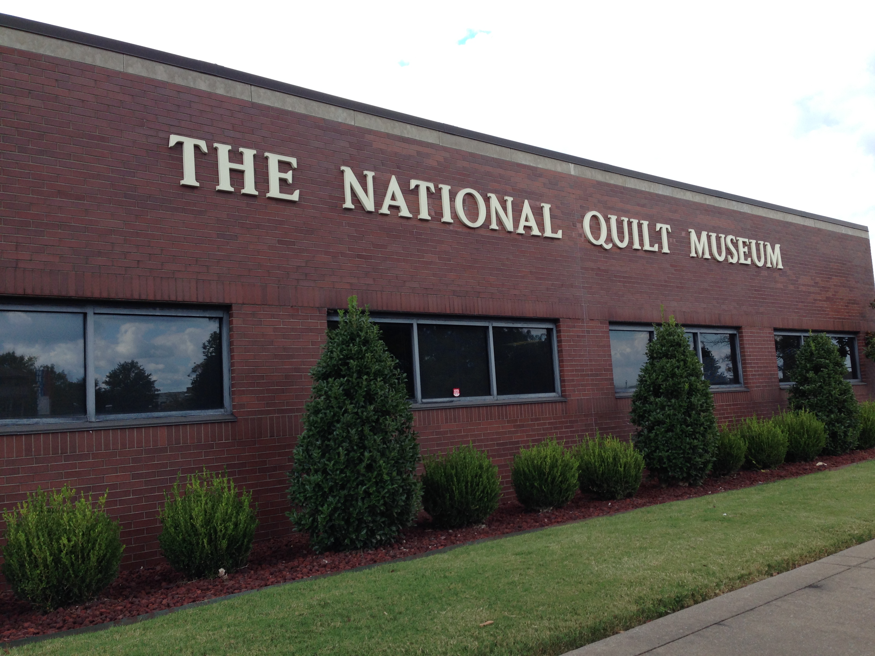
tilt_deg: +6.9
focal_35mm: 33
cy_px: 328
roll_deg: +3.5
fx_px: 834
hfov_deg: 55.4
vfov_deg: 42.9
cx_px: 438
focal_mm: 4.12
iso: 50
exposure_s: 1/521
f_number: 2.4
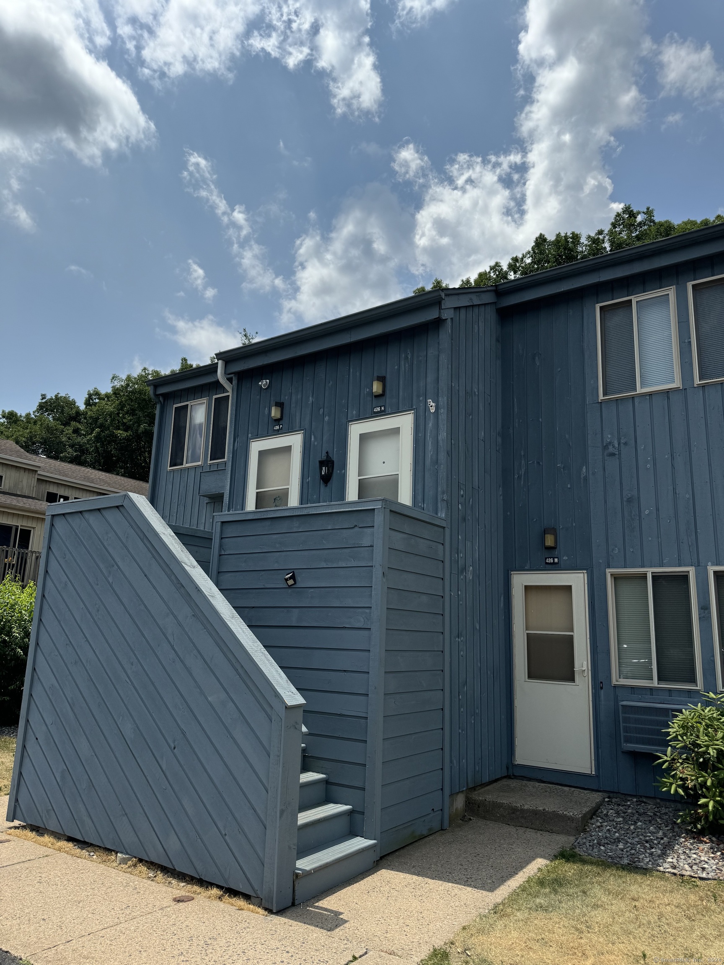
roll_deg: -2.0
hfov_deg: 56.8
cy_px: 482
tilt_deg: +12.7
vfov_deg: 71.6
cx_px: 362
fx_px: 669
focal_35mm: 24
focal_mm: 6.76
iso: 80
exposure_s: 1/7937
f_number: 1.78
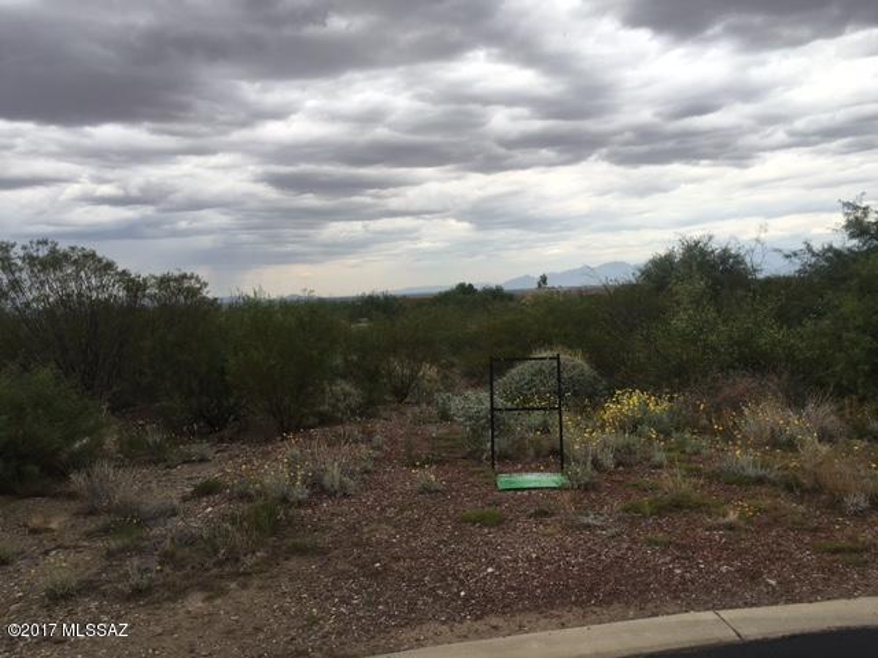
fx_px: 736
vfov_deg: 48.2
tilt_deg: -3.4
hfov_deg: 61.7
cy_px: 329
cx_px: 439
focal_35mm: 29
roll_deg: +2.8
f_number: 2.2
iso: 25
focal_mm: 4.15
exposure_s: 1/1040
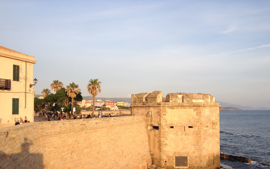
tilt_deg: -0.8
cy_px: 101
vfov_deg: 33.5
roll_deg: +0.1
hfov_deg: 51.5
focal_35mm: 38
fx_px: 280
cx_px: 136
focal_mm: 4.28
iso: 50
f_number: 2.4
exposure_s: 1/767
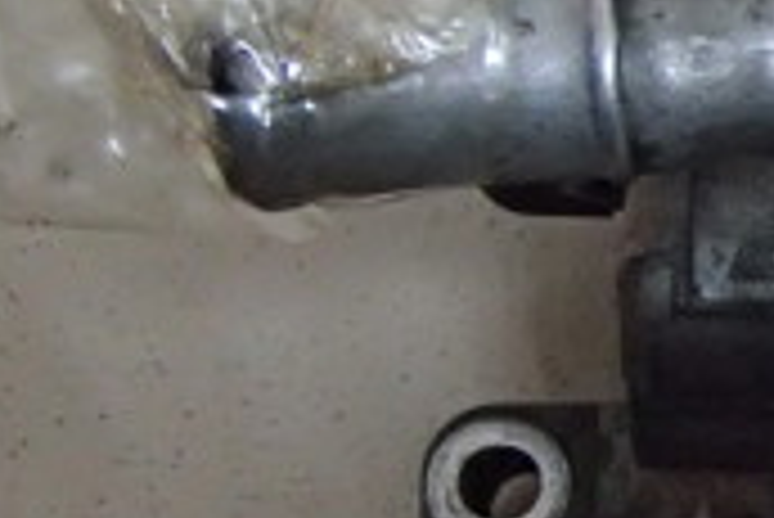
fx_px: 3077
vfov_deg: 9.6
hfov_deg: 13.3
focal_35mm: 143
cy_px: 498
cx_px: 1251
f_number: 4.7
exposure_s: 1/15
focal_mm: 6.64
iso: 1600
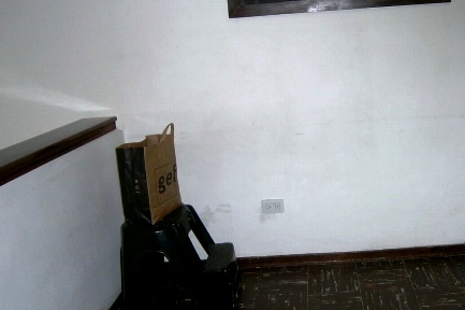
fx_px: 516
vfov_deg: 33.1
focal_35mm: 40
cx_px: 297
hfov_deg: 47.9
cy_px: 104
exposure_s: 1/30
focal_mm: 4.7
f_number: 2.8
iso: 125
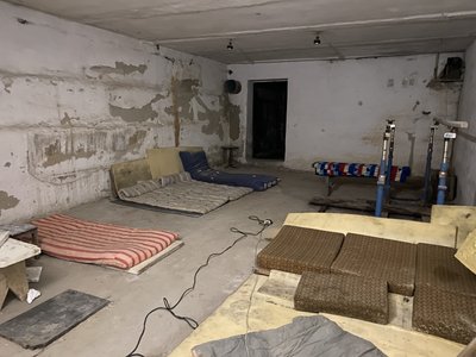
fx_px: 358
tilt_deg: -10.6
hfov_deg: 67.3
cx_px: 238
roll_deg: +0.8
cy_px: 178
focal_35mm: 26
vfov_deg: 53.1
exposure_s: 1/8
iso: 500
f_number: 1.8
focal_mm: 4.25
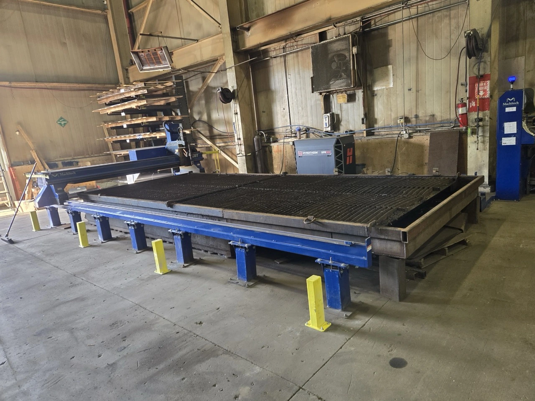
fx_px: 355
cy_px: 200
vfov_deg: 58.9
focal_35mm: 23
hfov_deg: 73.9
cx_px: 268
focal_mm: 5.4
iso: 320
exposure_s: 1/120
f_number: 1.8
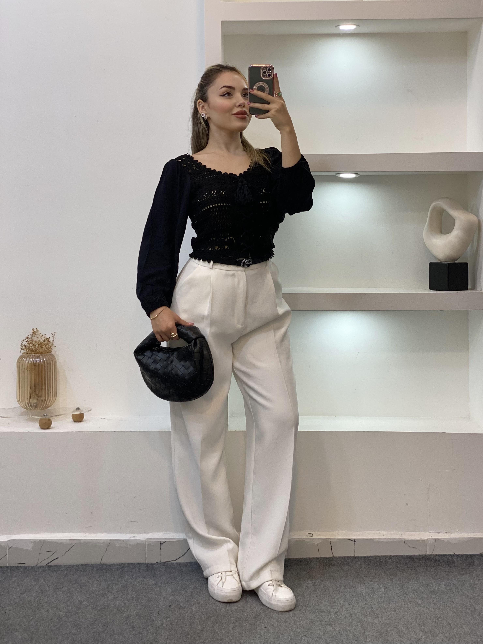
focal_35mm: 52
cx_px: 242
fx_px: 968
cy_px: 322
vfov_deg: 36.8
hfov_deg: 28.0
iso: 80
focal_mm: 6
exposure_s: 1/100
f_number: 2
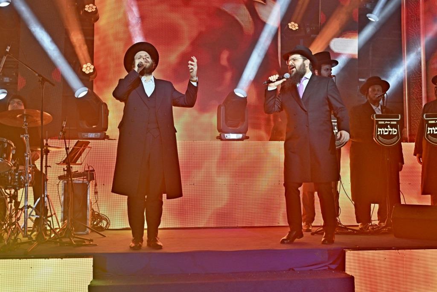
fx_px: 510
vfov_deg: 31.9
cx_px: 218
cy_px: 146
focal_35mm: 42
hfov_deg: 46.4
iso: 400
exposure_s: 1/400
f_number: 4
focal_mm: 42
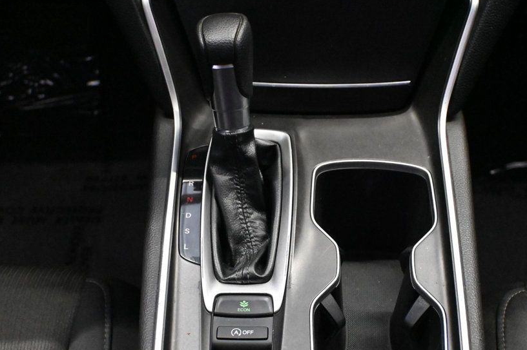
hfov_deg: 33.7
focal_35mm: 59
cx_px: 309
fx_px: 868
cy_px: 211
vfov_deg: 22.8
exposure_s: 1/60
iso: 10000
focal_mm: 31.5
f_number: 5
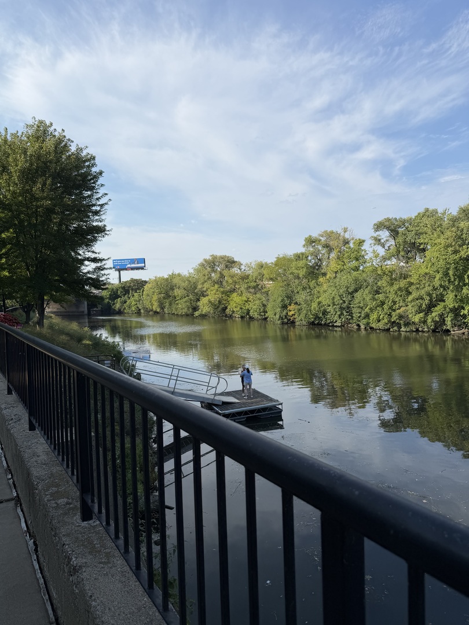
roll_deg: +3.5
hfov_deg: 56.8
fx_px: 434
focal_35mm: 24
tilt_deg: -4.8
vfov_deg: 71.6
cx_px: 234
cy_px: 312
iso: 80
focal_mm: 6.76
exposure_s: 1/4673
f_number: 1.78
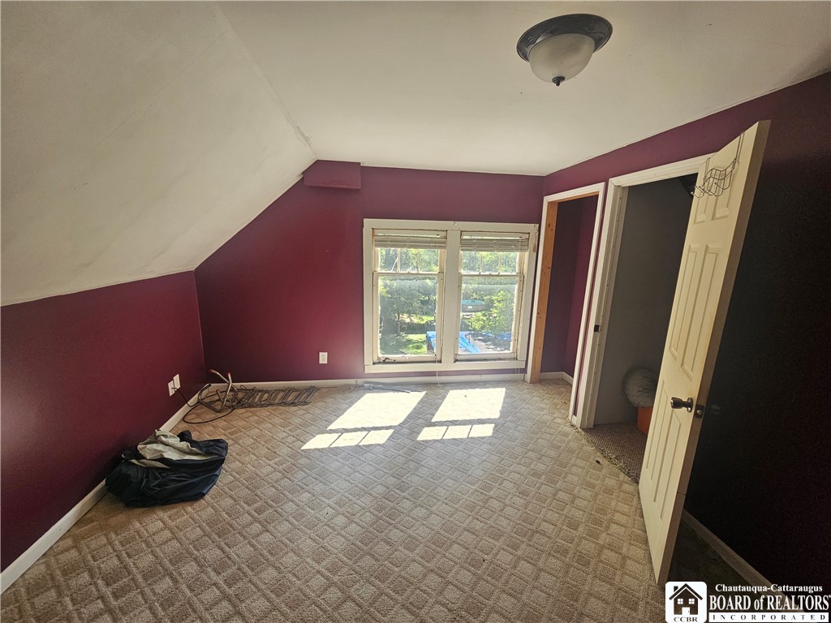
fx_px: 312
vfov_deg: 89.9
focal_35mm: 13
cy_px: 312
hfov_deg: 106.2
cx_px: 416
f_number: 2.2
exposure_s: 1/359
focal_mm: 2.2
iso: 80
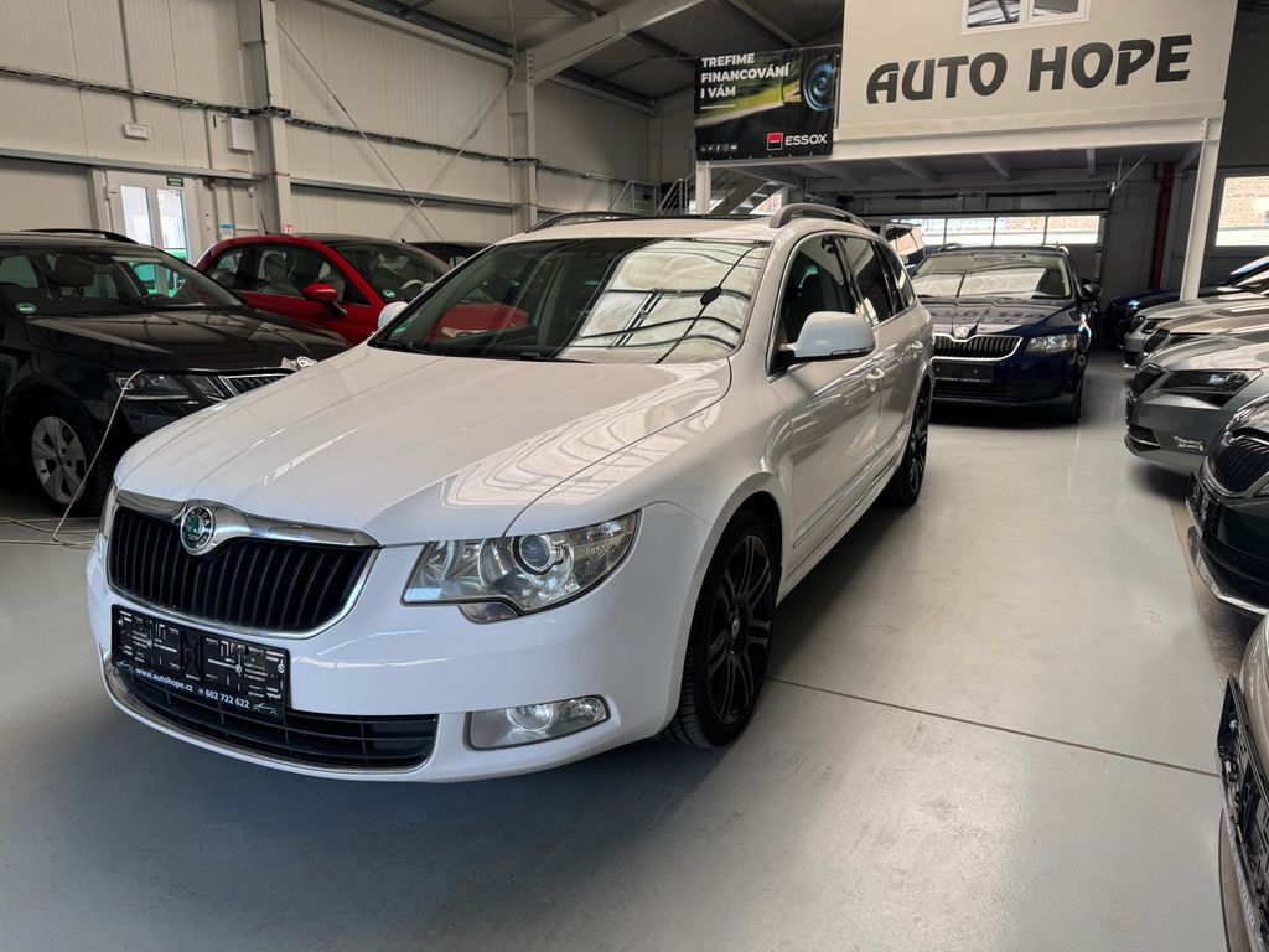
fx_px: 880
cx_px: 634
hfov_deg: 71.6
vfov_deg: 56.8
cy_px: 476
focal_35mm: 24
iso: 50
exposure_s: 1/125
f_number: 1.78
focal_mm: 6.76
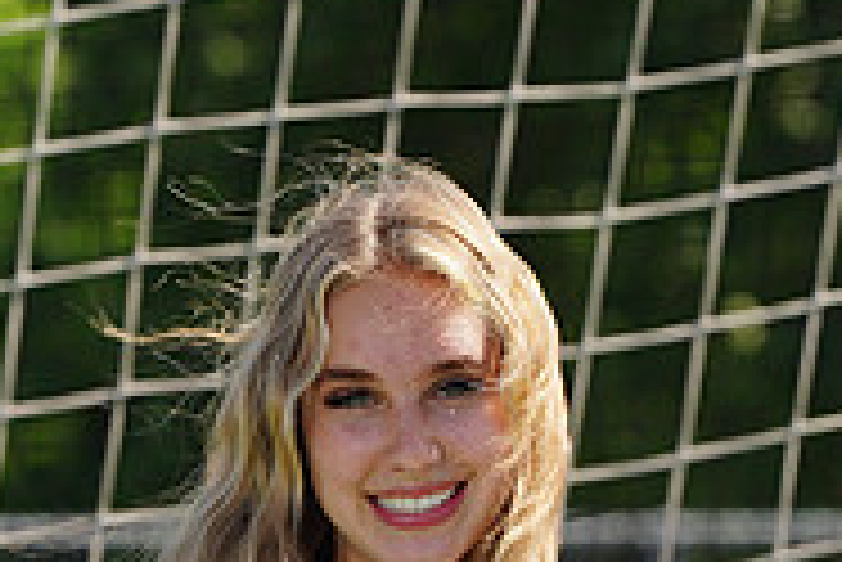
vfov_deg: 1.4
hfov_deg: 2.2
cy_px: 764
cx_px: 594
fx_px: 22423
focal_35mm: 958
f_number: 11
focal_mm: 309
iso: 200
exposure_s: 1/250
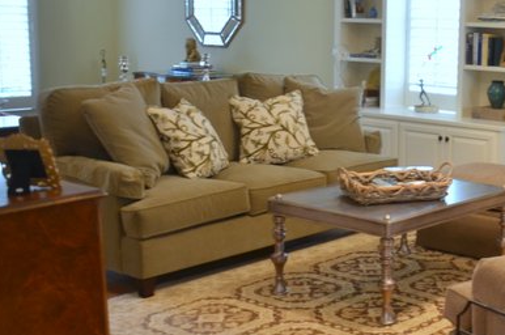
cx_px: 515
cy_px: 178
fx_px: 784
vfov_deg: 24.1
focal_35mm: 56
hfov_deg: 32.6
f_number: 3.5
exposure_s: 1/10
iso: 200
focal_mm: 18
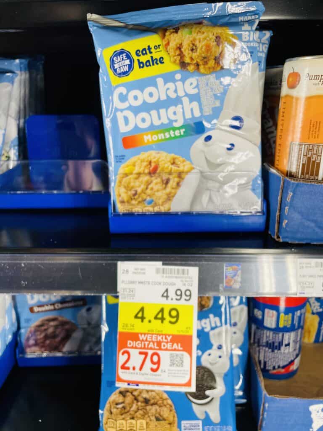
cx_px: 162
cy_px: 216
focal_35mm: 26
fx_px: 323
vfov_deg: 67.3
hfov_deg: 53.1
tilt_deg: -16.7
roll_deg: +0.7
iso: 40
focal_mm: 4.2
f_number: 1.6
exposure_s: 1/120
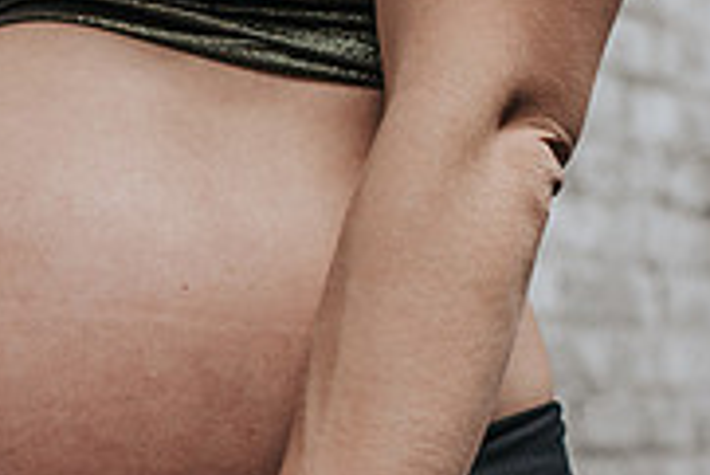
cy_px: 391
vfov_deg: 12.2
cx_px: 165
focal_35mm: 112
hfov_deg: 18.1
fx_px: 2211
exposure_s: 1/250
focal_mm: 35
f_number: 3.2
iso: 800
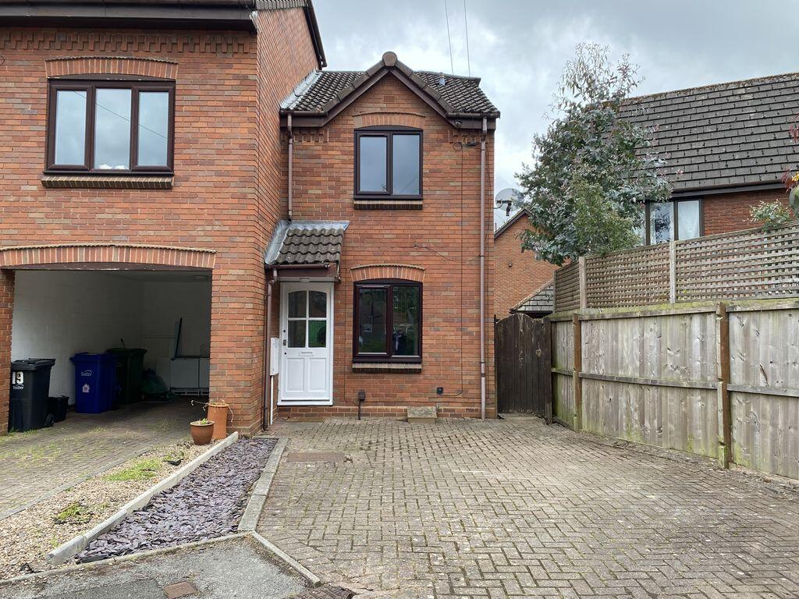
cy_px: 300
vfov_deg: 53.1
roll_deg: -1.2
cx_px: 400
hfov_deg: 67.3
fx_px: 600
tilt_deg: +1.9
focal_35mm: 26
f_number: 1.8
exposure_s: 1/487
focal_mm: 4.25
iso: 32
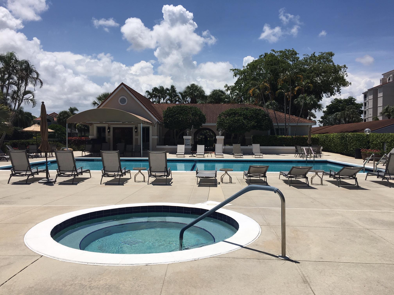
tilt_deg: +0.1
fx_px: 330
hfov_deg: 61.7
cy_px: 148
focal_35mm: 29
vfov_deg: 48.2
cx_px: 197
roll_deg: +0.2
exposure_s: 1/3663
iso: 25
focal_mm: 4.15
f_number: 2.2
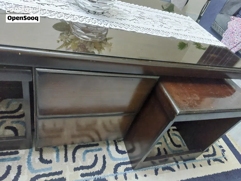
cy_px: 90
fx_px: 174
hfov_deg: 69.4
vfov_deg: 54.9
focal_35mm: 25
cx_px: 120
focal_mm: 5.23
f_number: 1.8
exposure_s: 1/25
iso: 640
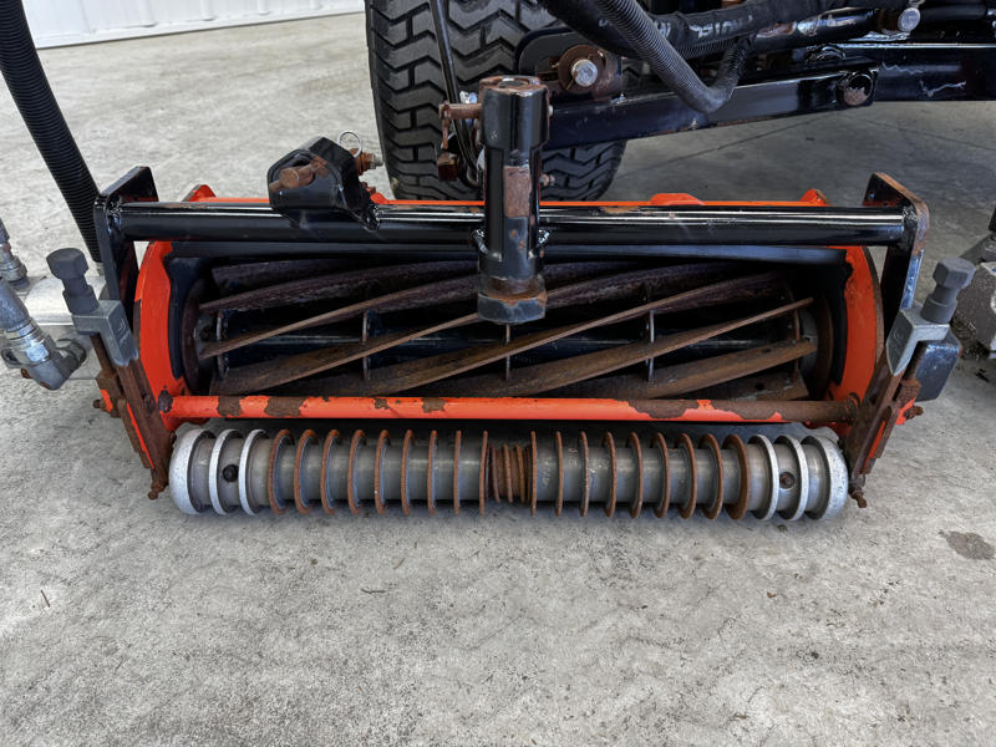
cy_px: 374
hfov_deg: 71.6
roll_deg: +0.2
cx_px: 498
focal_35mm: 24
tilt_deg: -32.8
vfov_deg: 56.8
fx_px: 691
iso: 160
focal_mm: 6.76
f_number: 1.78
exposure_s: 1/120
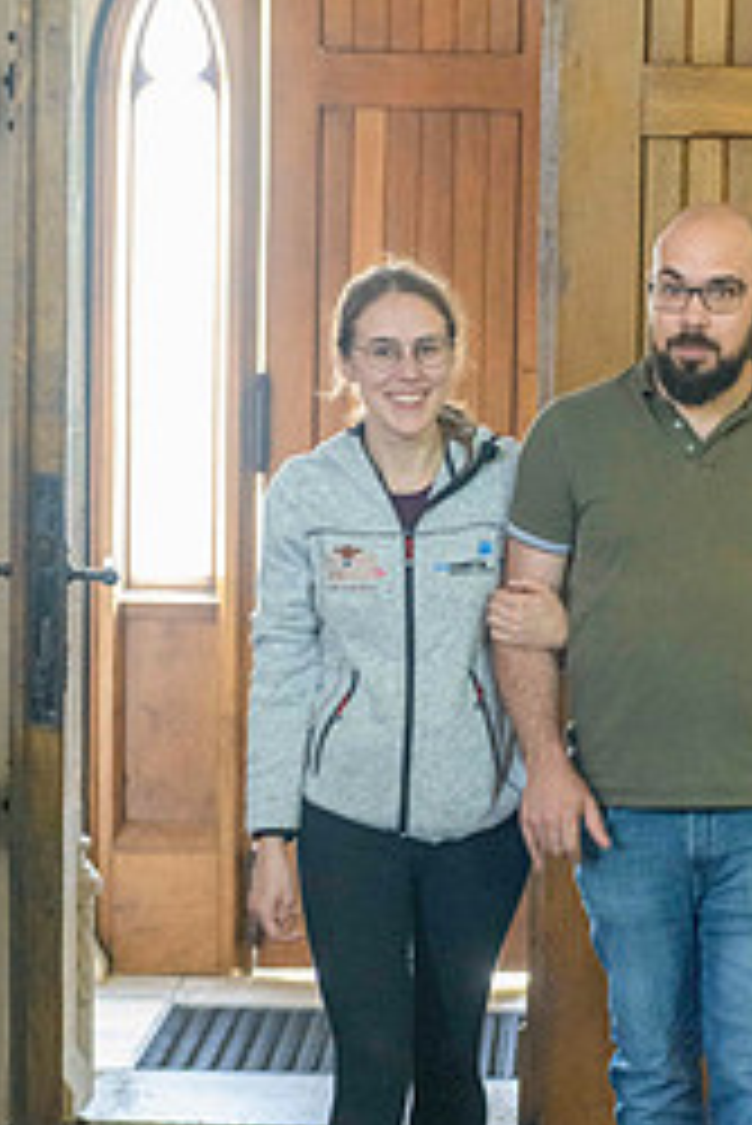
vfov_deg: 16.2
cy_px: 864
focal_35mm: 126
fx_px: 3942
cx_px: 657
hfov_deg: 10.8
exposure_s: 1/40
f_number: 4
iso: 12800
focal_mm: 70
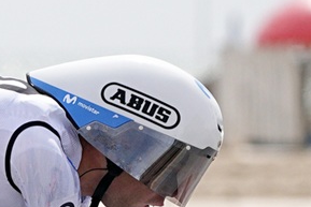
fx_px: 4123
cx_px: -56
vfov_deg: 2.9
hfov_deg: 4.3
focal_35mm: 477
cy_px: 301
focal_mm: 138
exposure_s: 1/16000
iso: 800
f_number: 2.8
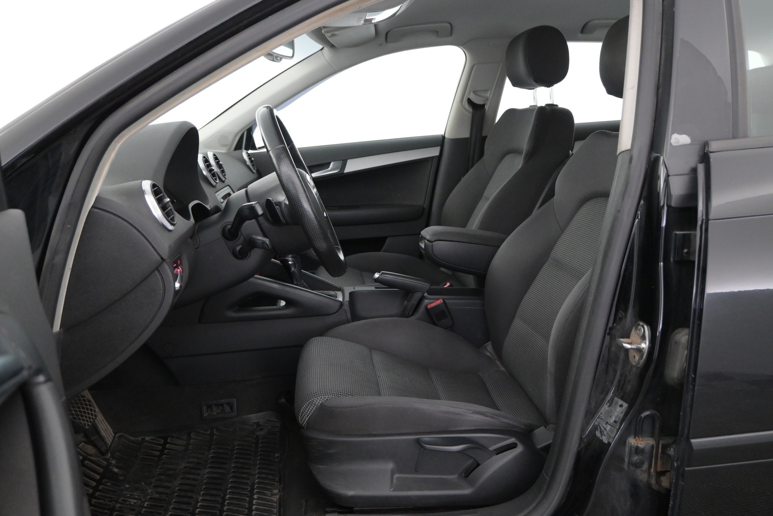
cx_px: 386
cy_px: 258
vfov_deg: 44.6
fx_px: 628
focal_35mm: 29
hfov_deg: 63.2
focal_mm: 19.5
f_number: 3.8
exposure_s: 1/40
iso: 2500
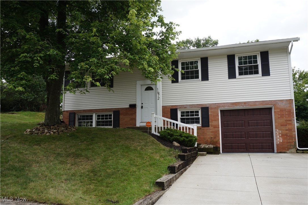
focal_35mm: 32
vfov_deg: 41.6
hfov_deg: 59.5
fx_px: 269
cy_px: 102
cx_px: 154
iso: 100
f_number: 9
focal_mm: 21
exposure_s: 1/80
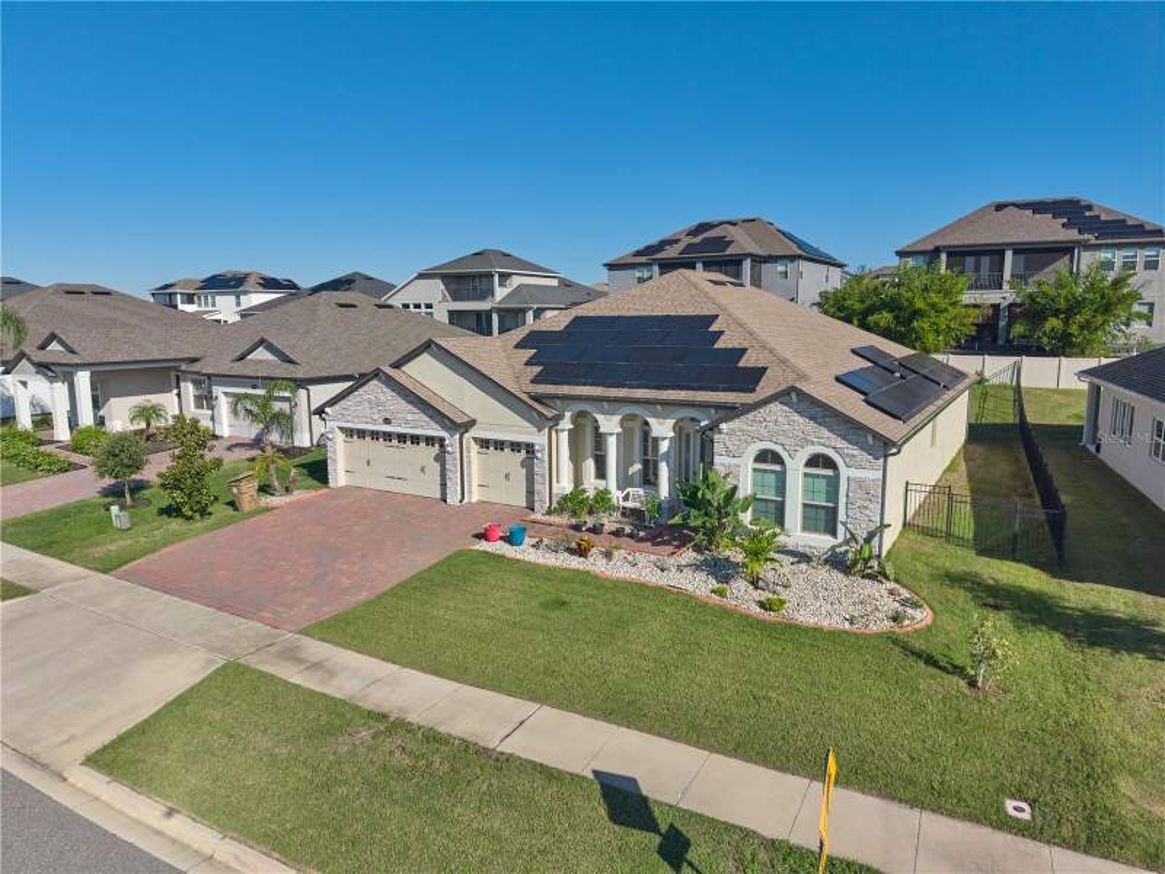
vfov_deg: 56.8
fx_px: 808
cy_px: 437
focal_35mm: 24
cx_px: 582
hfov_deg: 71.6
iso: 140
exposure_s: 1/5000
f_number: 1.8
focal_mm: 8.67
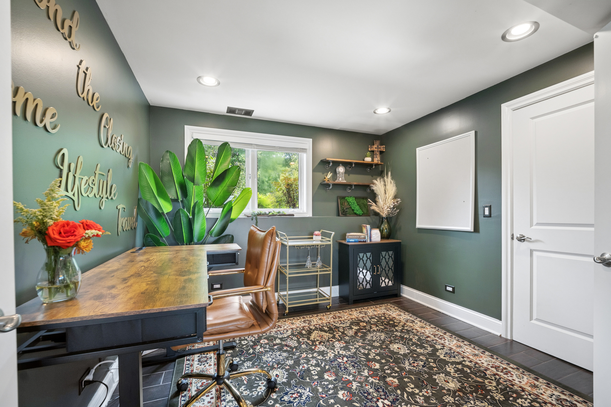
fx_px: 238
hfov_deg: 104.3
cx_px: 306
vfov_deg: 81.2
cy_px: 204
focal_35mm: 14
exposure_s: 1/40
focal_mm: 14
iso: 640
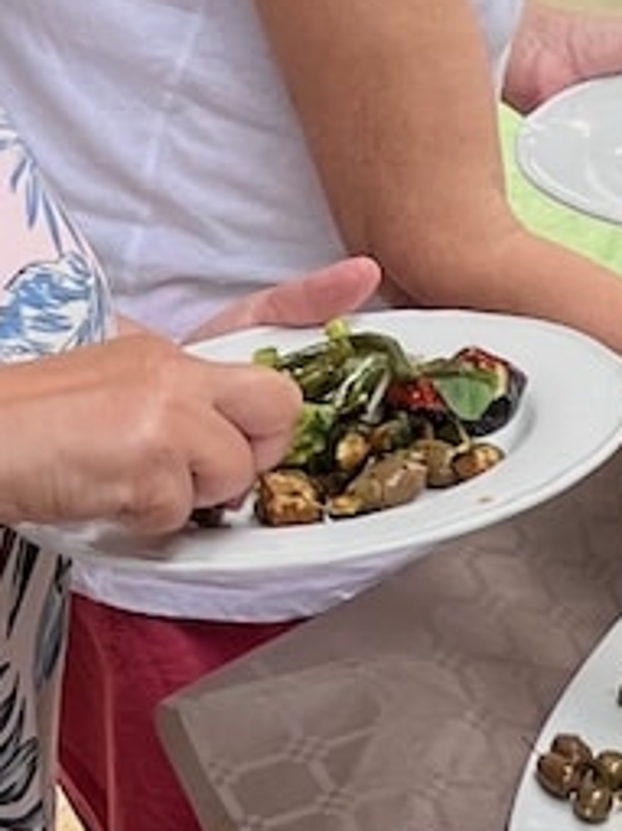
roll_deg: +1.6
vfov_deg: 12.0
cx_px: 954
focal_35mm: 163
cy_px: 763
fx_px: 3908
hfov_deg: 8.9
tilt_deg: -28.0
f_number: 1.5
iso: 50
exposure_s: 1/439
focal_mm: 5.7
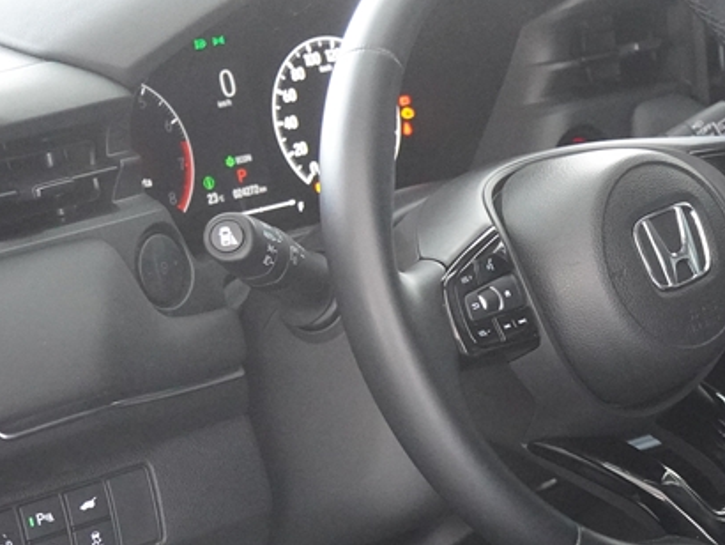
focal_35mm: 133
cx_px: 762
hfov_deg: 14.5
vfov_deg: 11.1
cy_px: 293
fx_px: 2791
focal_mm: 37
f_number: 2.8
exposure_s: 1/160
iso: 5000
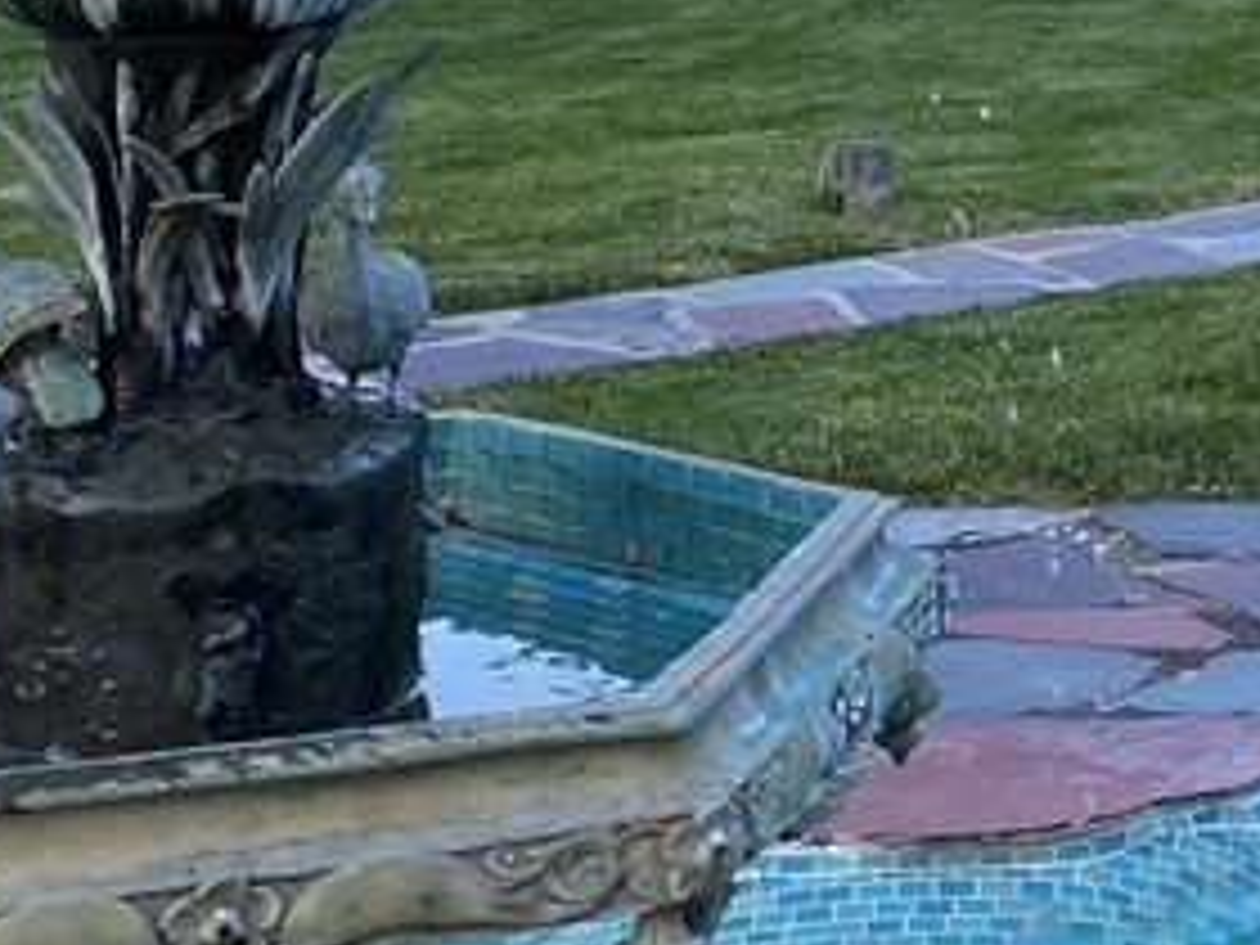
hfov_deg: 19.8
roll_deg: +0.4
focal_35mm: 95
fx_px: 3458
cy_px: -554
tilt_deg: +3.1
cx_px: 1377
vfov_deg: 14.3
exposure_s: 1/384
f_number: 1.8
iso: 32
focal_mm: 4.25
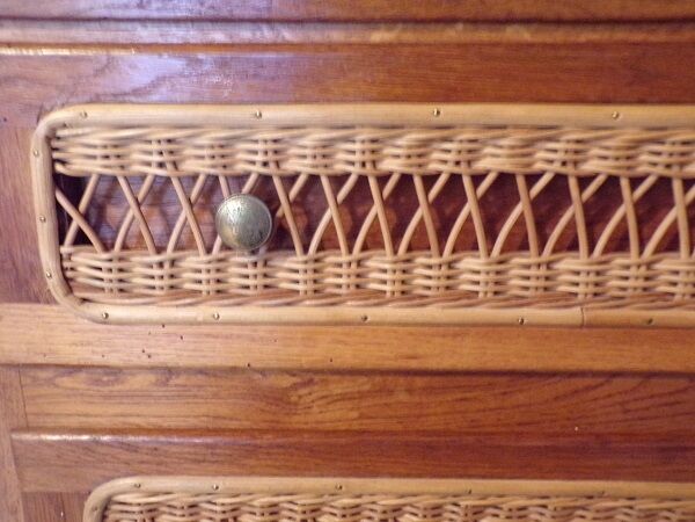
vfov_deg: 44.2
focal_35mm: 32
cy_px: 261
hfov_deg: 56.8
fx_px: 642
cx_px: 348
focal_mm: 5.8
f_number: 3.2
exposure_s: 1/4
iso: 800
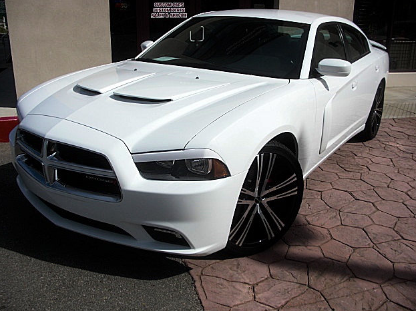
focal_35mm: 37
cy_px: 154
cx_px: 211
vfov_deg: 38.7
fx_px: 445
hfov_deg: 50.1
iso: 50
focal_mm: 6.3
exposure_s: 1/250
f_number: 7.9
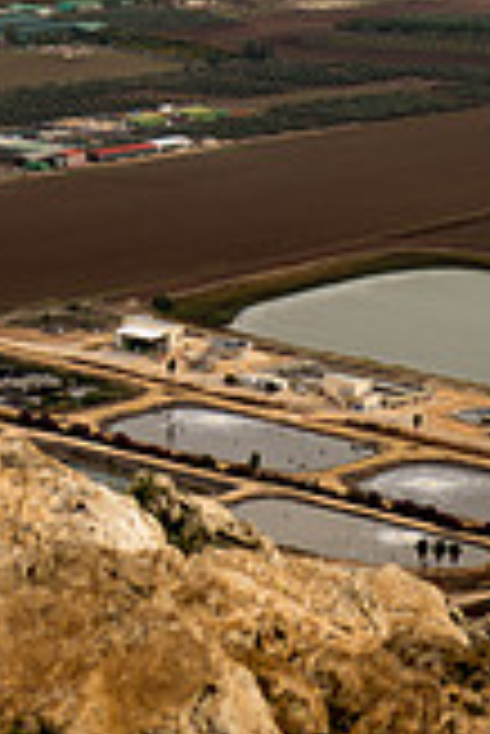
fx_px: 3484
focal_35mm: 171
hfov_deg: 8.0
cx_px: -40
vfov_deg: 11.6
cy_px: -261
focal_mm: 62
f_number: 3.5
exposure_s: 1/640
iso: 100
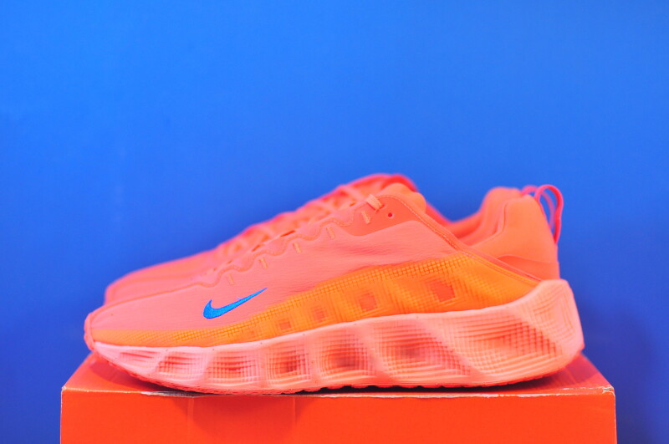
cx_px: 334
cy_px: 222
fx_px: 1392
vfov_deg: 18.1
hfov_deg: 27.0
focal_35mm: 75
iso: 250
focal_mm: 50
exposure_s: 1/320
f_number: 2.2
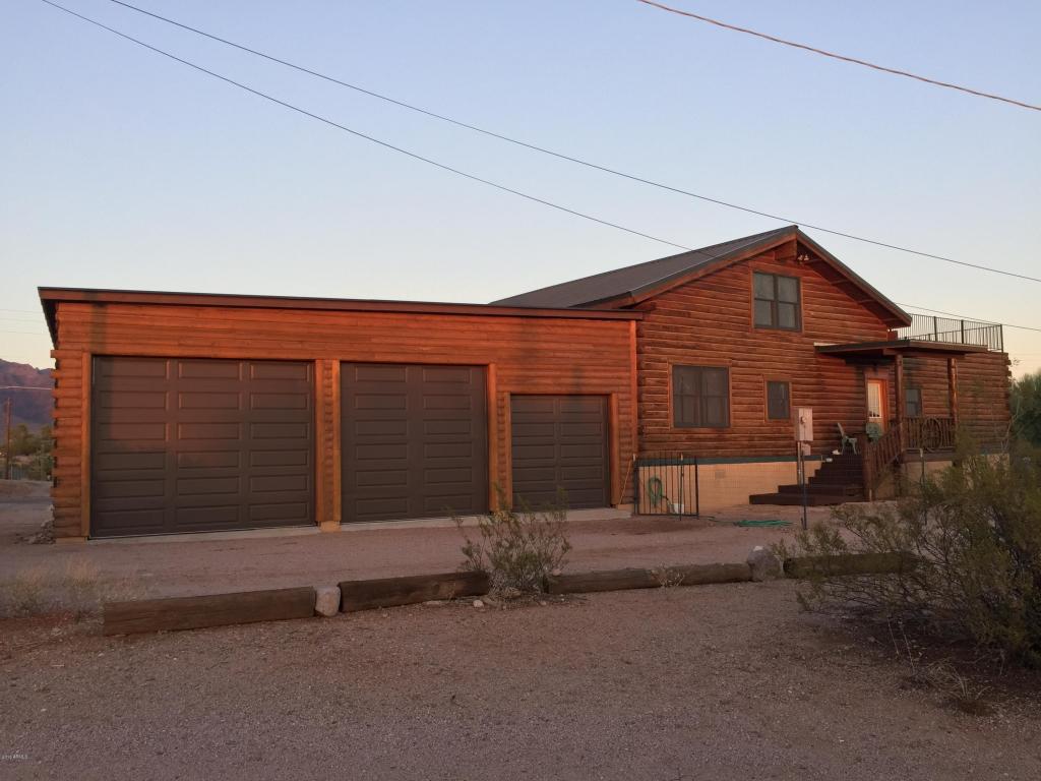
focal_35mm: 29
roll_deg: -0.2
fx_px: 872
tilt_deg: +3.6
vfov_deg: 48.2
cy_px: 390
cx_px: 520
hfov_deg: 61.7
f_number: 2.2
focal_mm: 4.15
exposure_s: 1/120
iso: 40
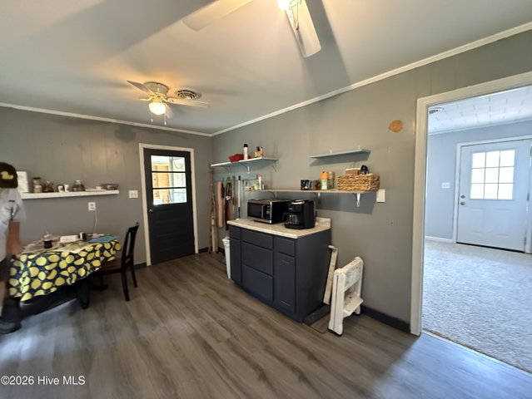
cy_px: 200
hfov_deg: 102.0
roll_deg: +1.3
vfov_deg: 85.7
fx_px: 215
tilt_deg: -3.4
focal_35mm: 14
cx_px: 266
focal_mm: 2.22
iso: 1000
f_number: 2.2
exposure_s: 1/40
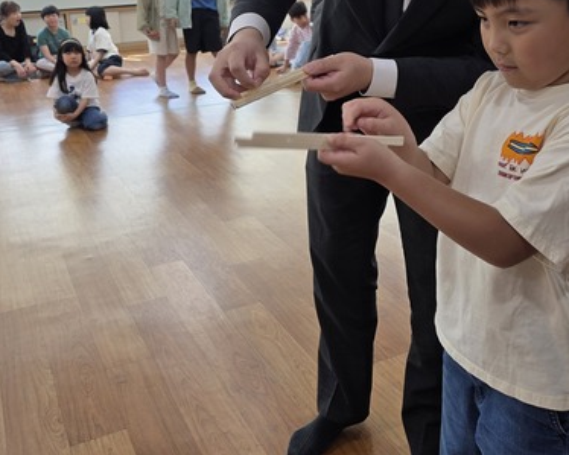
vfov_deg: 36.7
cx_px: 310
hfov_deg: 45.8
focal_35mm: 40
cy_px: 131
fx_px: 673
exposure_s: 1/120
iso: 64
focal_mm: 6.3
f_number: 1.7
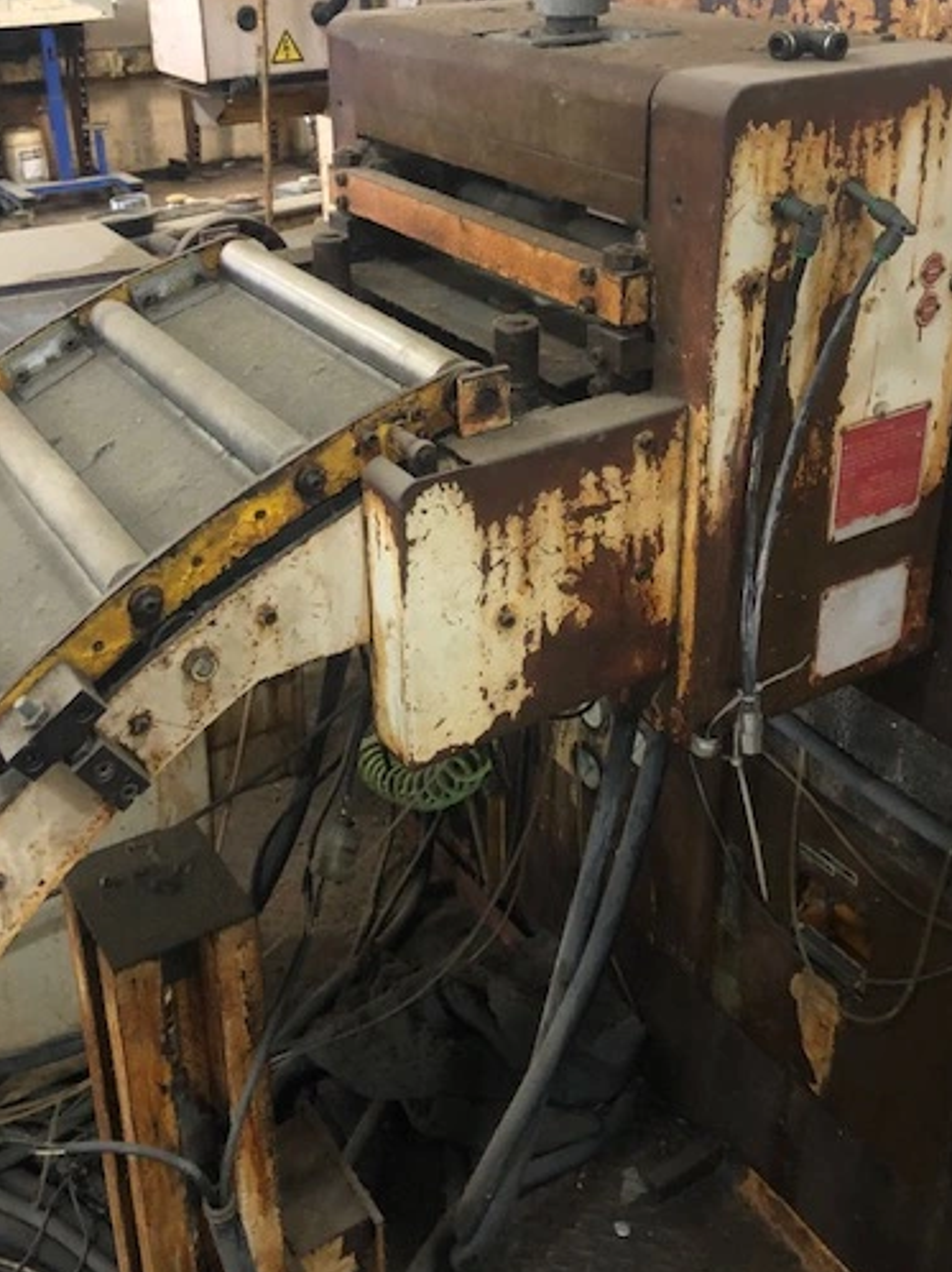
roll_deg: +1.9
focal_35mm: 36
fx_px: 1321
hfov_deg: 39.6
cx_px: 467
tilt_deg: -25.9
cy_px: 488
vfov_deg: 50.9
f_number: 1.8
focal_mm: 3.99
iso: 100
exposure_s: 1/6
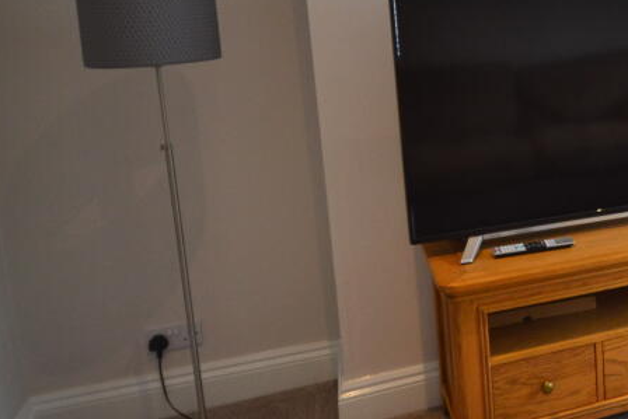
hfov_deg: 34.8
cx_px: 708
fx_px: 838
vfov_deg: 27.6
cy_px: 90
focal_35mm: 48
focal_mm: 14
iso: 800
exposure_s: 1/60
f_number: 5
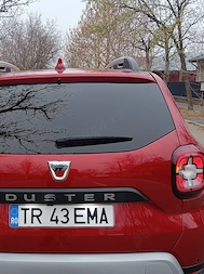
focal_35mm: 38
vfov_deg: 48.9
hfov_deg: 36.8
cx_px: 53
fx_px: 299
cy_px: 154
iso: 121
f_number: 1.88
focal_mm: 5.59
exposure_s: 1/101
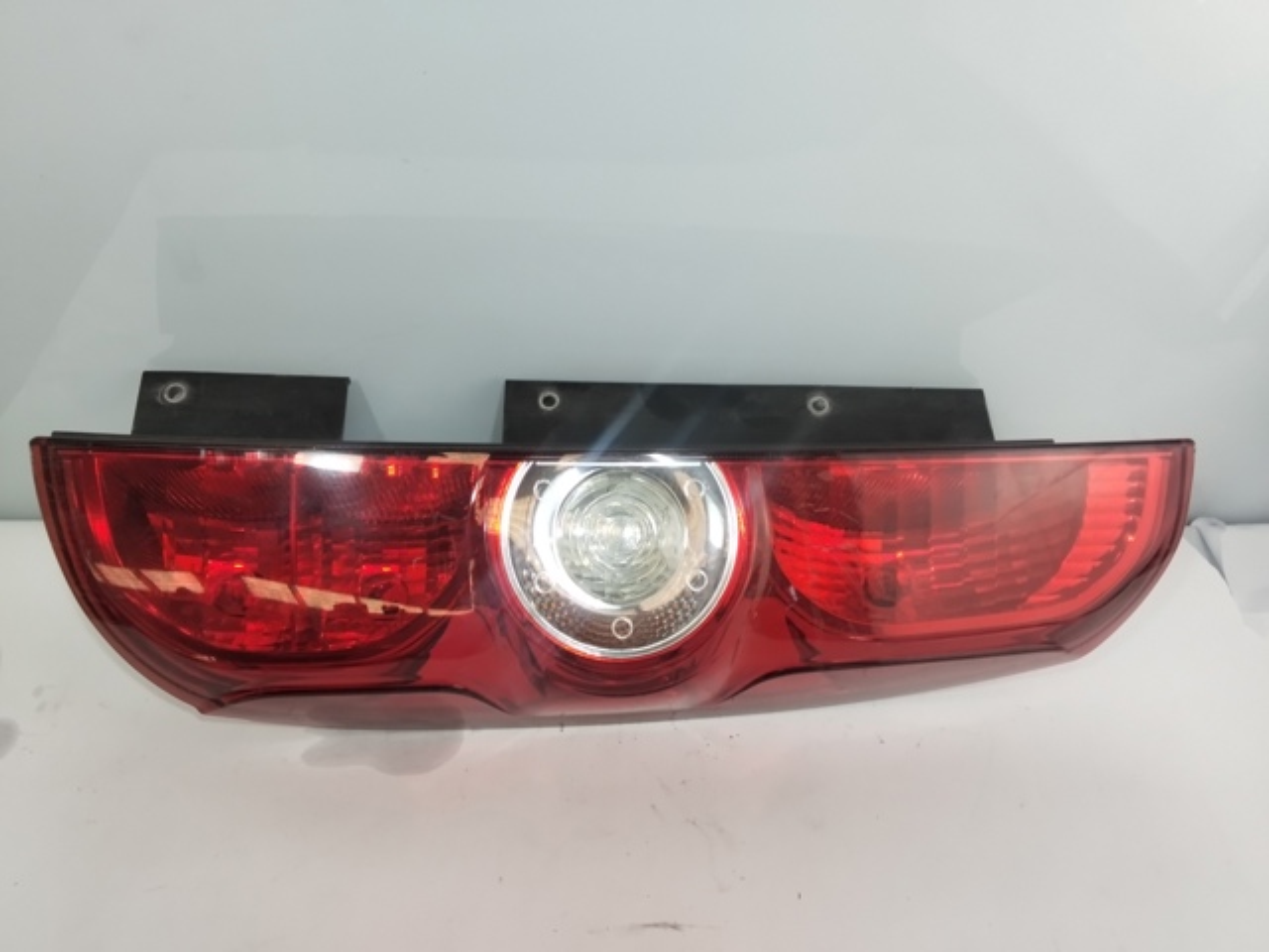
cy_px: 476
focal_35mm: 26
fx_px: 953
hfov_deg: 67.3
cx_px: 634
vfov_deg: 53.1
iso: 55
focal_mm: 2.78
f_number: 2
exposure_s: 1/120
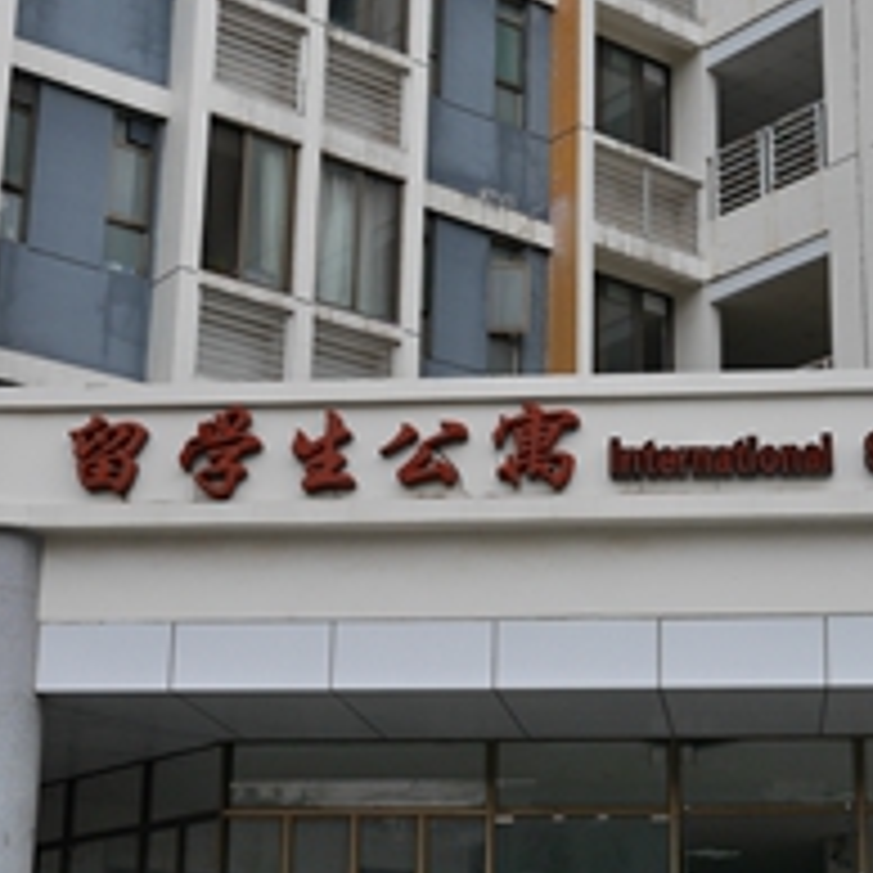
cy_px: 544
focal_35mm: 73
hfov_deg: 23.5
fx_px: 2083
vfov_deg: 23.6
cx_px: 594
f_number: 3.5
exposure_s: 1/400
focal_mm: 20
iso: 200
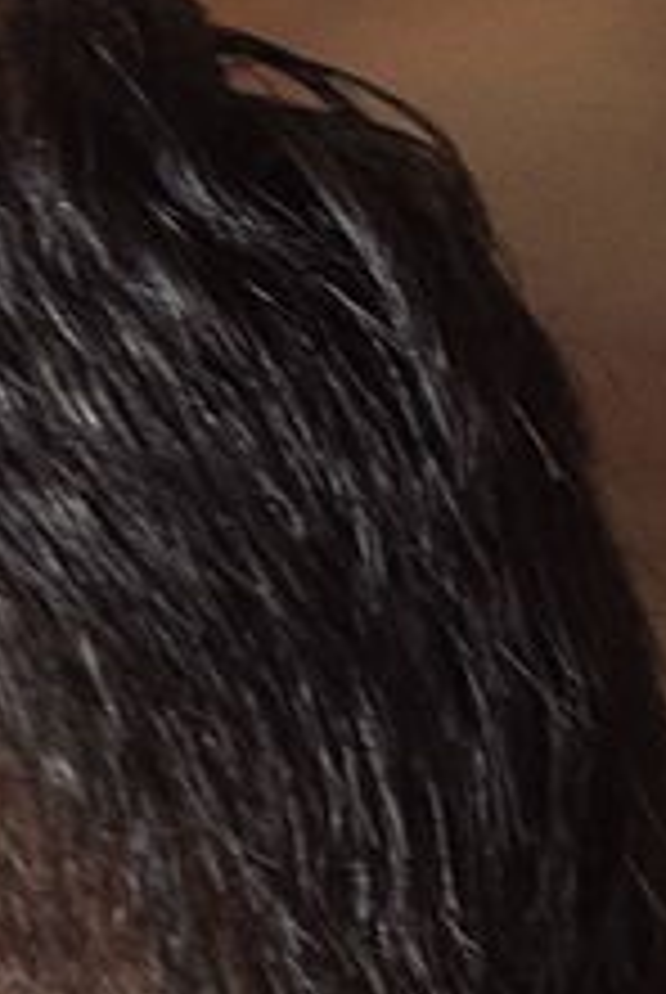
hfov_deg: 3.7
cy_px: 2474
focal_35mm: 361
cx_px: -1260
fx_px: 9986
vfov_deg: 5.5
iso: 640
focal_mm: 35
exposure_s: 1/160
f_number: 2
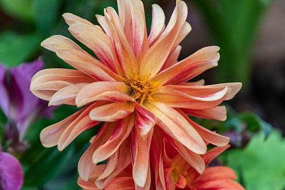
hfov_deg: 5.5
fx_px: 2969
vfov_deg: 3.7
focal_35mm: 375
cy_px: 95
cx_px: 142
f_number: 6.3
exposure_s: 1/320
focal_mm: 250
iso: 400
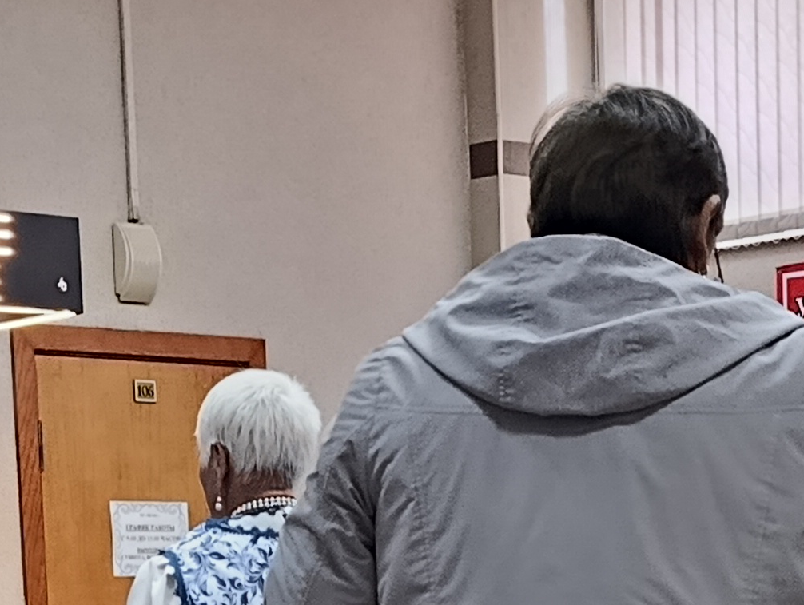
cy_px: 1185
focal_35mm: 142
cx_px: 315
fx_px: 3302
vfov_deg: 9.8
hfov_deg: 13.9
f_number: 1.65
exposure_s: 1/60
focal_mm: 6.11
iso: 645
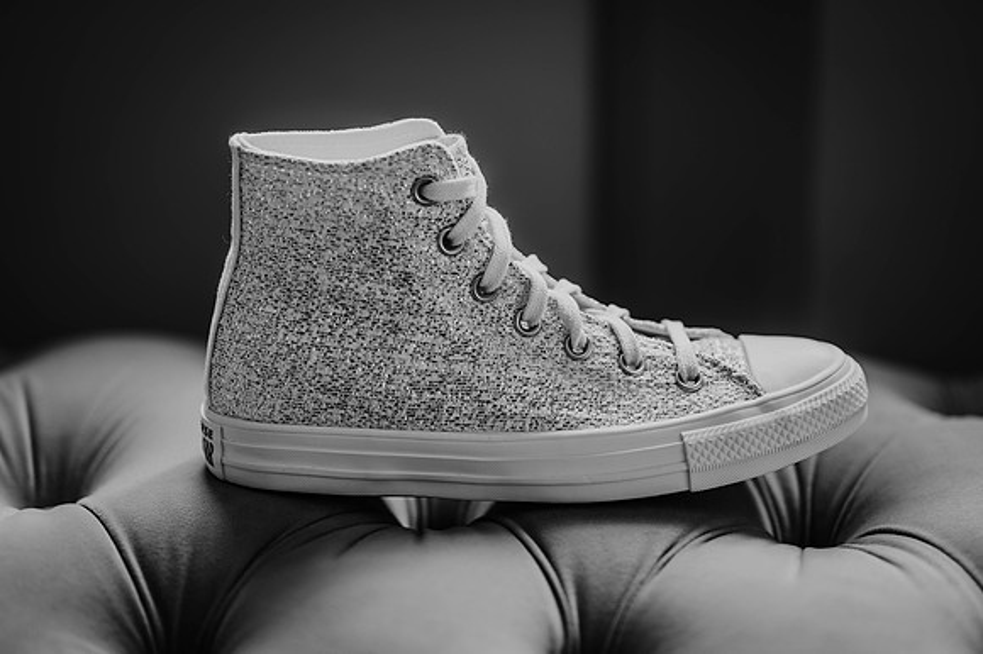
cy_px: 327
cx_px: 492
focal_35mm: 85
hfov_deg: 23.9
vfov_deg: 16.1
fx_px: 2320
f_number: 1.8
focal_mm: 85
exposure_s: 1/125
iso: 160
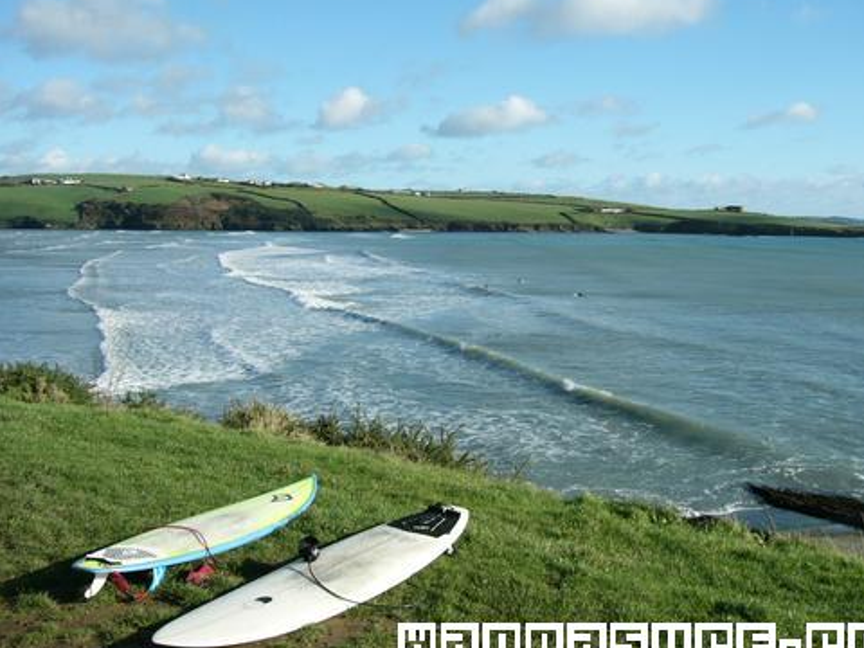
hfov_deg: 46.8
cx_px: 464
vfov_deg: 36.0
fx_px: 998
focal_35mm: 40
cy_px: 313
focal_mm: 5.8
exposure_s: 1/125
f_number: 8
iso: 50
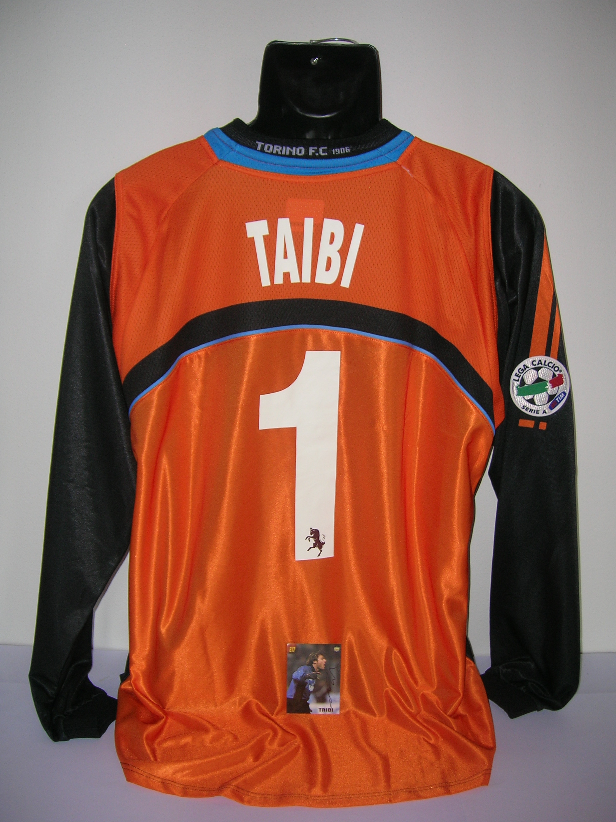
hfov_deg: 41.8
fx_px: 807
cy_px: 411
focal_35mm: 34
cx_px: 308
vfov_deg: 54.0
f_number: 2.9
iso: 50
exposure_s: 1/60.1
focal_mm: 5.7
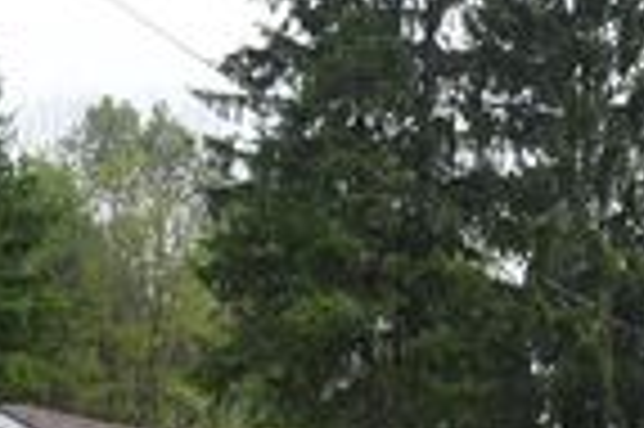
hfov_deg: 14.4
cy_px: 701
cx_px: 504
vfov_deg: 9.3
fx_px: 2533
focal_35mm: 142
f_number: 11
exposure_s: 1/1000
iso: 1600
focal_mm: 27
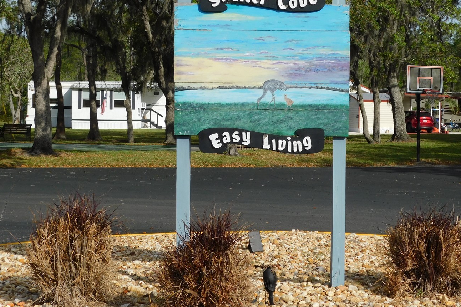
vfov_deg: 17.9
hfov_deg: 26.6
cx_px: 272
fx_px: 973
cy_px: 127
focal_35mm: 76
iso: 125
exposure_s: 1/1250
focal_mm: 10.4
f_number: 4
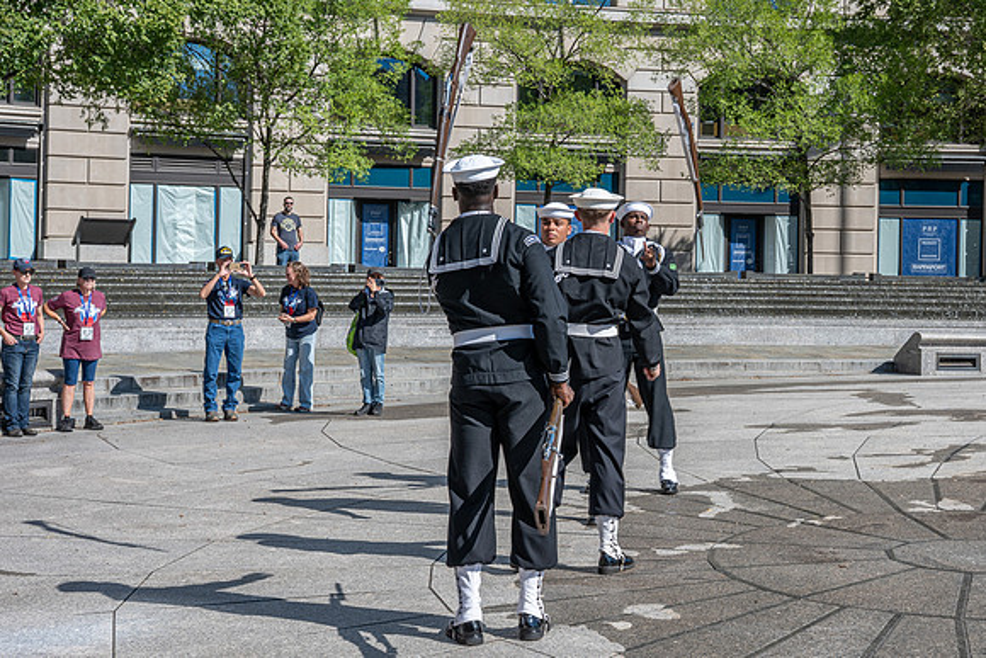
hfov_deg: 33.5
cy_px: 269
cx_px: 566
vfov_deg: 22.7
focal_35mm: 60
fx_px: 1633
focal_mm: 45
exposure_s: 1/200
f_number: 11
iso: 140
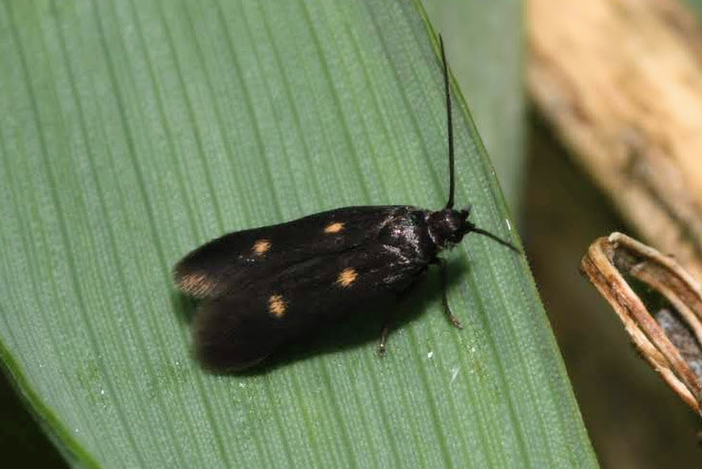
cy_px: 234
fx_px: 3072
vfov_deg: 8.7
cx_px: 351
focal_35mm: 158
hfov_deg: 13.0
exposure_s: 1/60
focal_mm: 105
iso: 100
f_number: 32
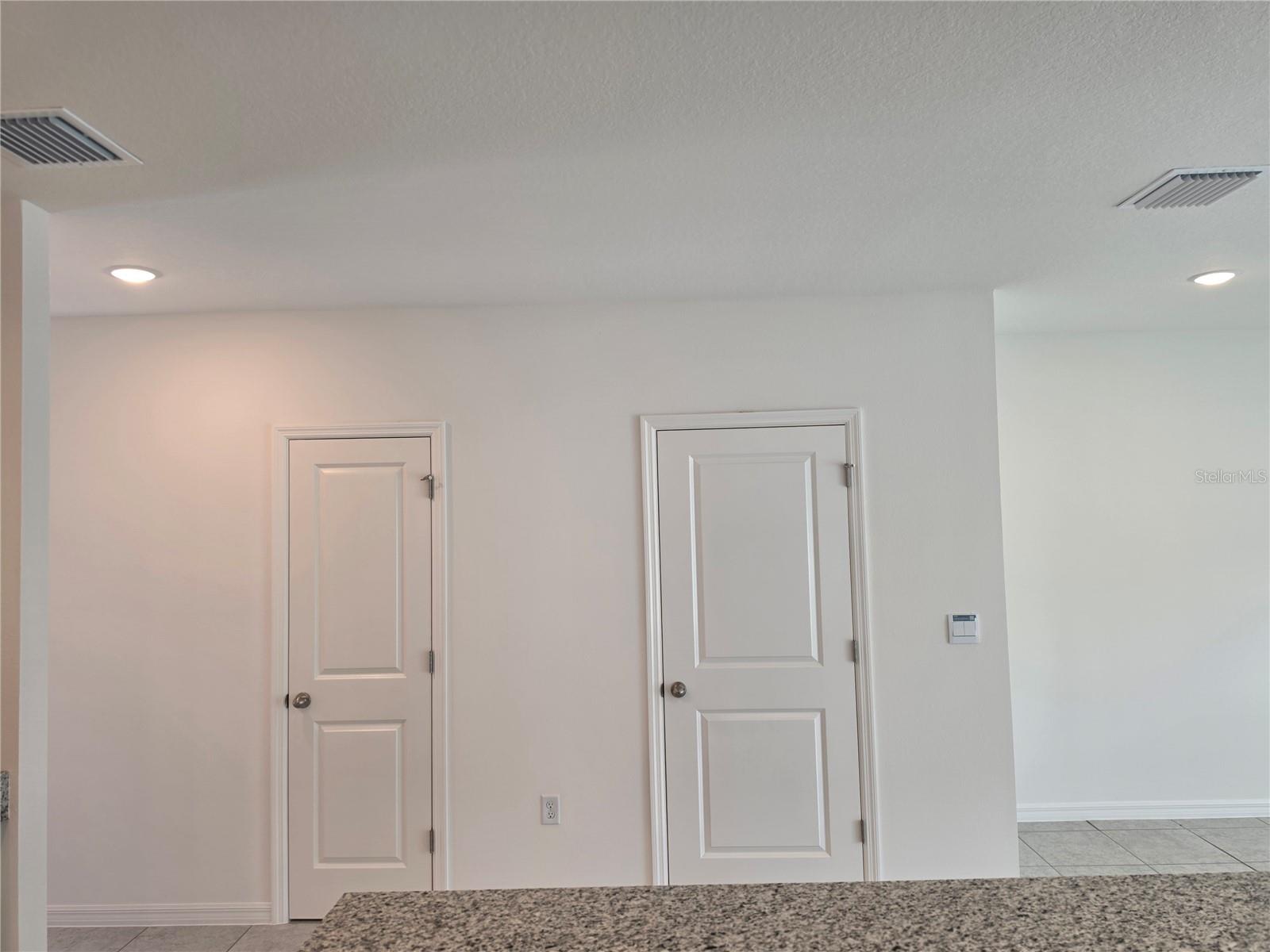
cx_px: 635
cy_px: 476
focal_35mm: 23
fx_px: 844
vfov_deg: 58.9
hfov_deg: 73.9
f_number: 1.4
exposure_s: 1/120
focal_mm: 6.5
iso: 40
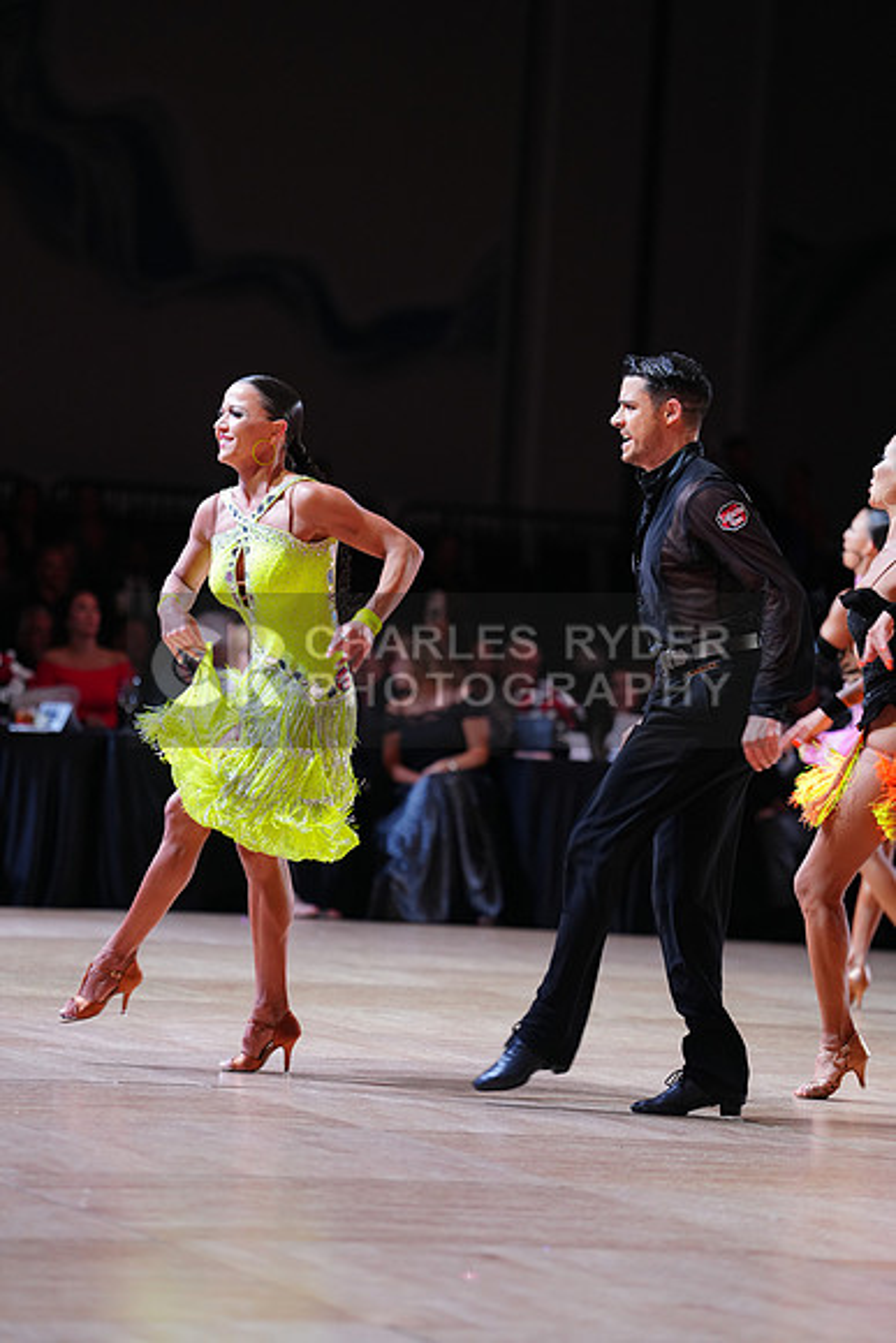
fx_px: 5857
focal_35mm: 157
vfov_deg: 13.1
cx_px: 448
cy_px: 672
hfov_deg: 8.7
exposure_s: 1/500
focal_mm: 157
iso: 1000
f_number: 2.8
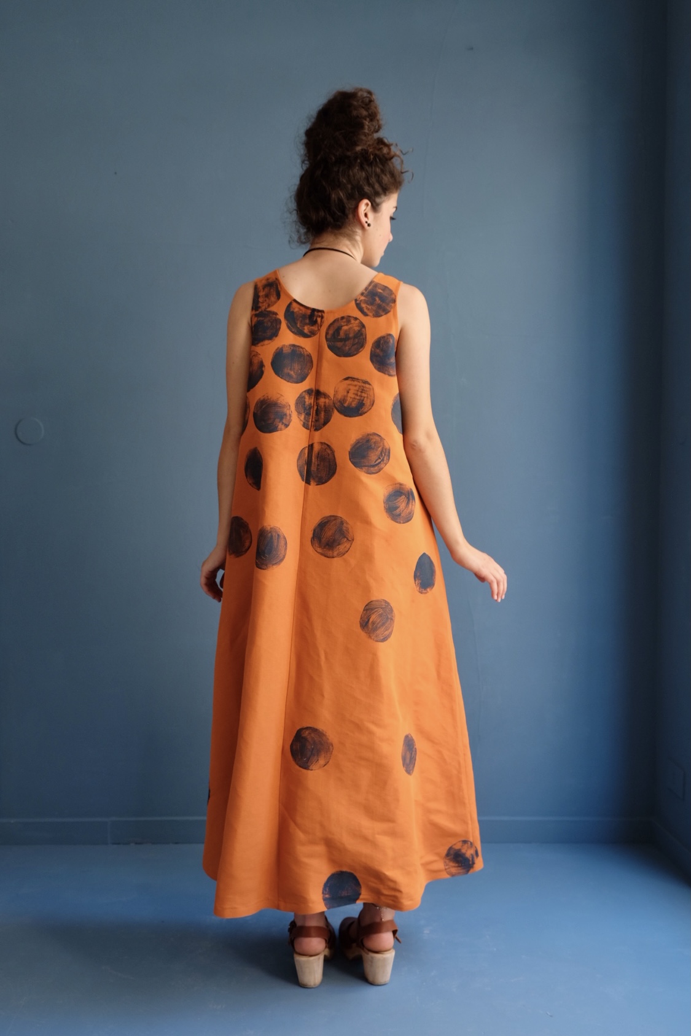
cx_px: 346
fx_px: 893
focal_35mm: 31
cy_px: 518
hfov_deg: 42.3
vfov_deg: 60.3
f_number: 4
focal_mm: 20.5
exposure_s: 1/85
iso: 400
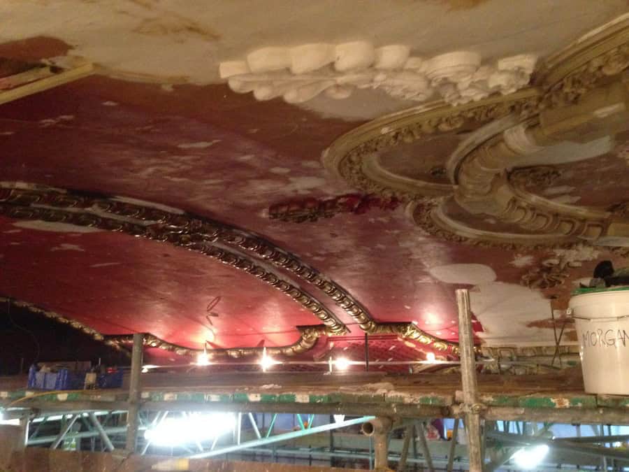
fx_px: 600
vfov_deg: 42.9
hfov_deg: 55.4
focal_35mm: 33
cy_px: 236
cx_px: 314
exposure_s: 1/15
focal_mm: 4.1
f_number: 2.4
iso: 640
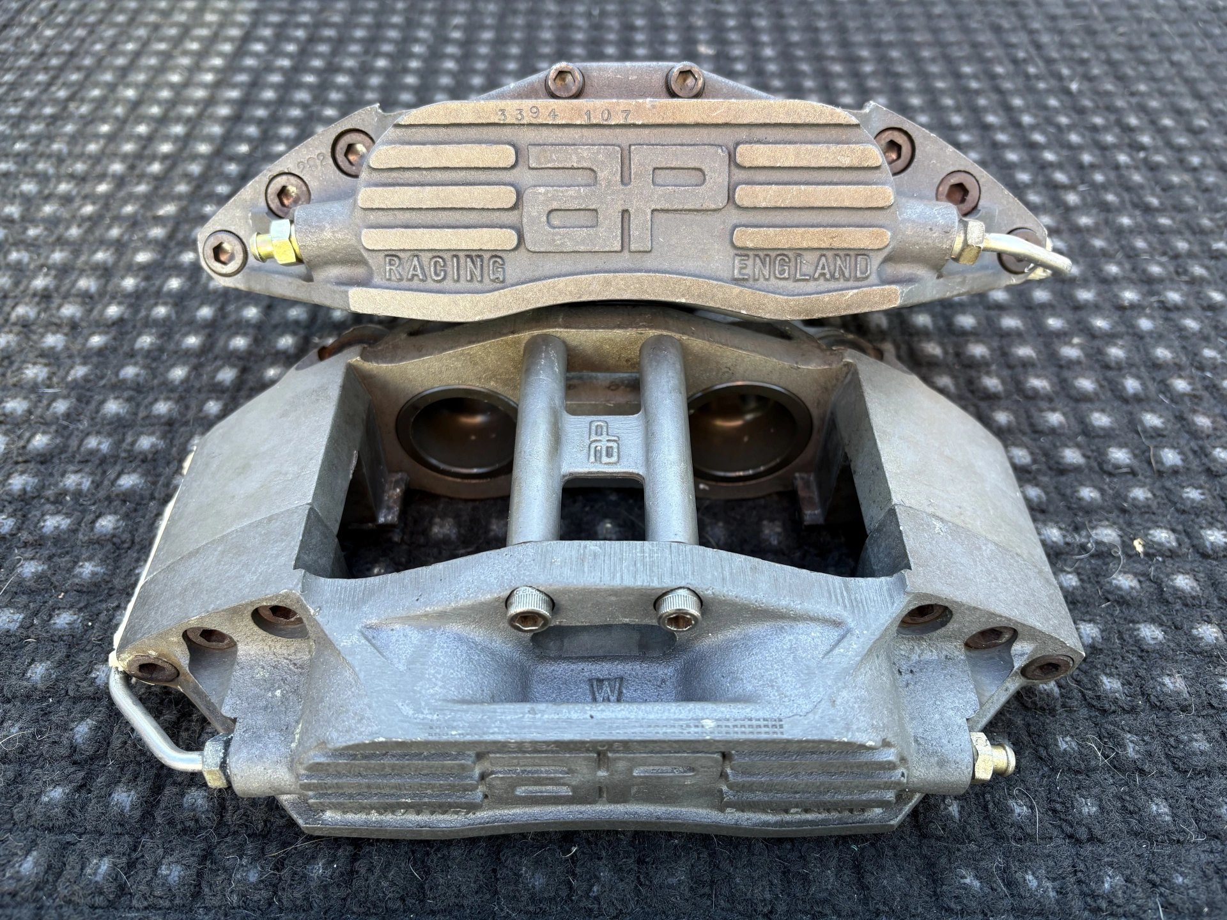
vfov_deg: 53.1
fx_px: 922
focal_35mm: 26
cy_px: 460
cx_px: 614
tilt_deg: -46.4
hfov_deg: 67.3
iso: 80
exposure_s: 1/121
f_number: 1.6
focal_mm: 5.96
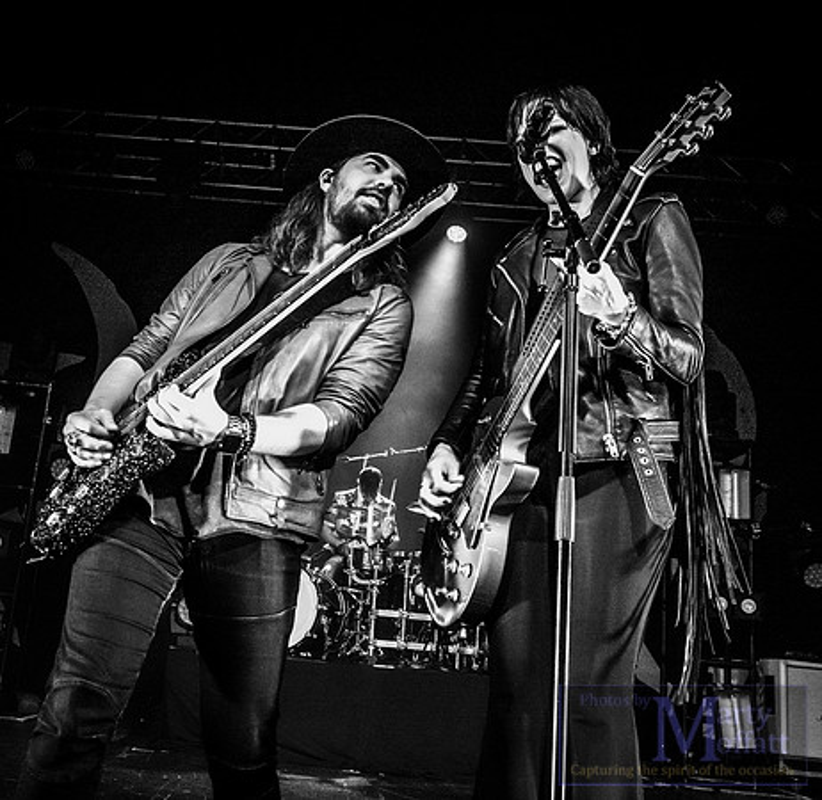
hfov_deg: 44.1
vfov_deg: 43.7
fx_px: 1000
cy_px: 395
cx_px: 281
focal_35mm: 38
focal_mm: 16
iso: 800
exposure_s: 1/160
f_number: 4
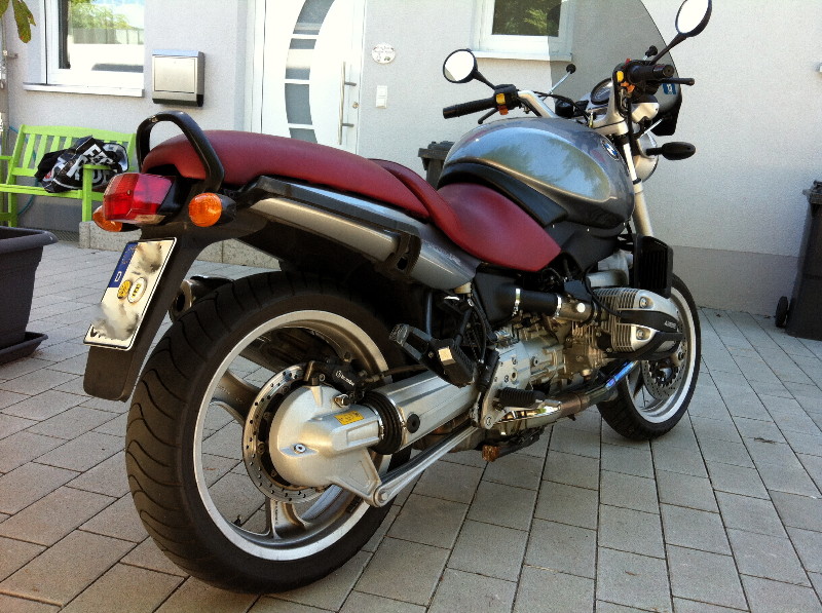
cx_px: 411
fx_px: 830
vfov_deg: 40.6
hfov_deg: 52.7
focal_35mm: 35
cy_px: 306
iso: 80
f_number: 2.8
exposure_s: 1/120
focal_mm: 3.85
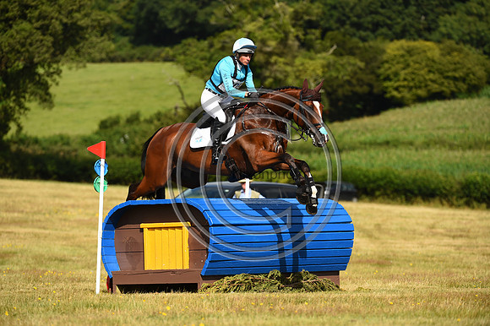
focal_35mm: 250
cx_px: 245
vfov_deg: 5.5
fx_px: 3401
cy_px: 163
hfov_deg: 8.2
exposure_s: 1/1250
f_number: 5.6
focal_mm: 250
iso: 220
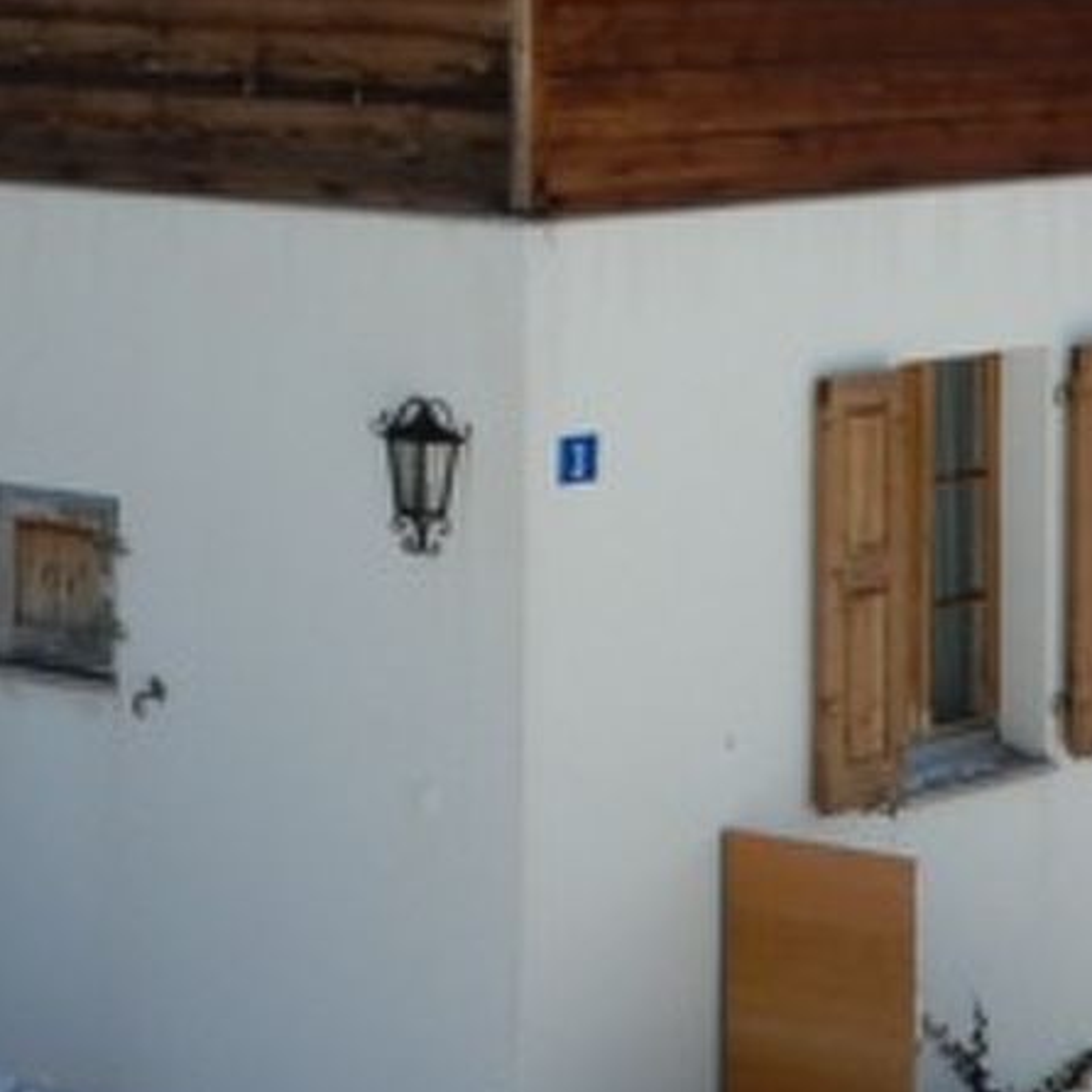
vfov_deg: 12.1
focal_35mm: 142
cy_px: -137
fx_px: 5068
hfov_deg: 12.2
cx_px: 152
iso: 80
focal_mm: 6.2
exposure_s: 1/800
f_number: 4
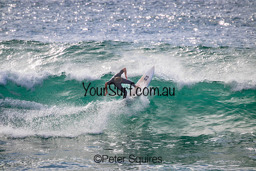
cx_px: 128
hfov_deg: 2.6
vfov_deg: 1.7
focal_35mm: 800
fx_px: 5690
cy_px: 86
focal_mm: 800
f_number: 11
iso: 720
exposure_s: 1/2000
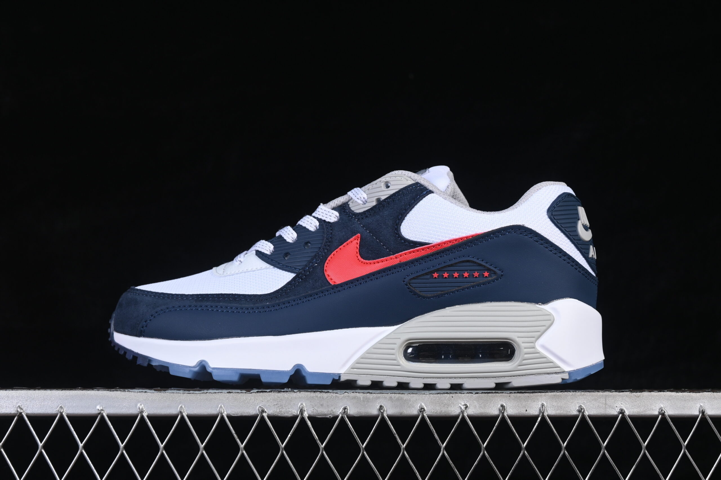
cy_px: 240
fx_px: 1502
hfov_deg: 27.0
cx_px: 360
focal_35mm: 75
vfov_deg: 18.2
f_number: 8
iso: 160
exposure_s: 1/80
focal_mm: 50
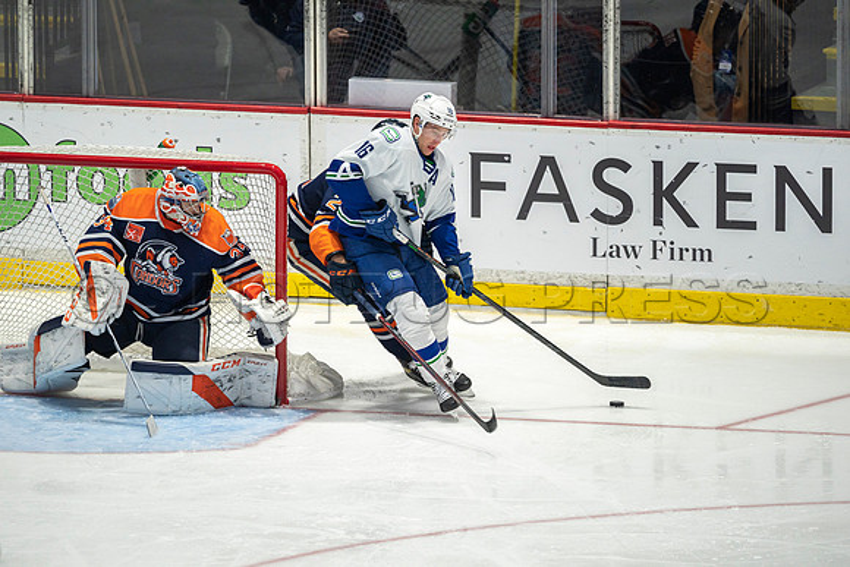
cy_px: 284
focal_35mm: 600
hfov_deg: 3.4
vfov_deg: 2.3
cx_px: 425
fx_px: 14169
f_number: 4
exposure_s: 1/640
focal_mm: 600
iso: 1600
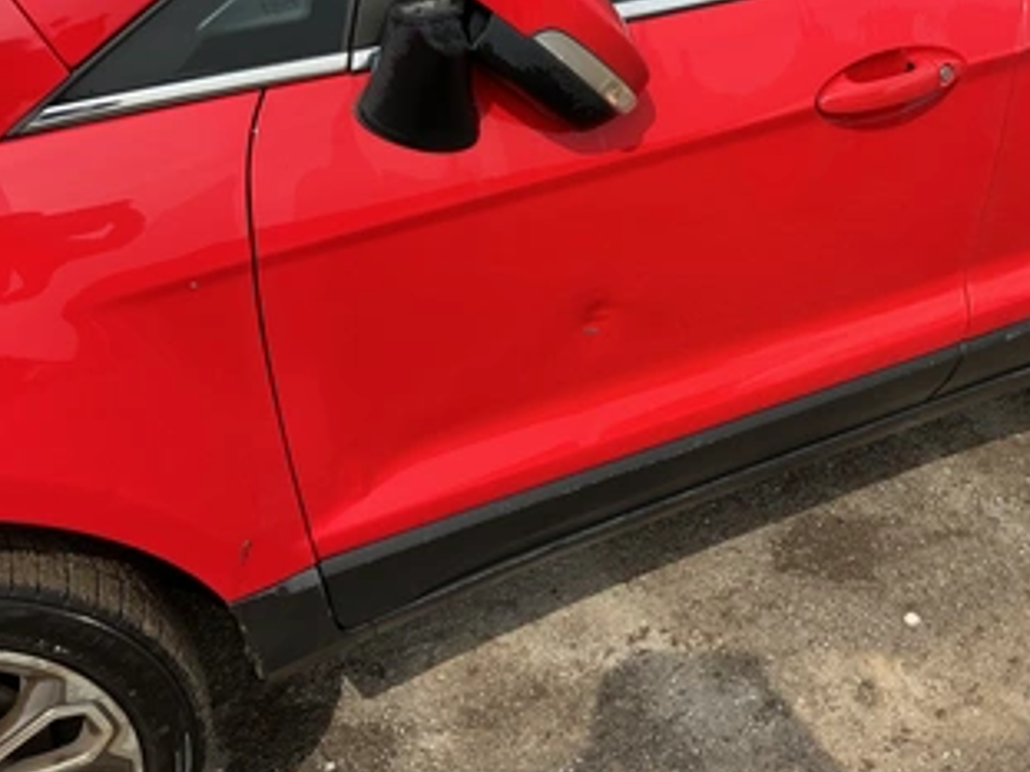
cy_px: 282
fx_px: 1071
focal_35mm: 36
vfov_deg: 39.3
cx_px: 623
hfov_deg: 51.0
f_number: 1.8
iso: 25
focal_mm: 3
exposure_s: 1/719
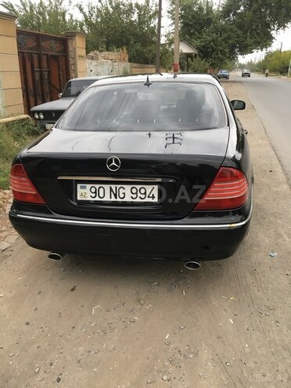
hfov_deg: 48.2
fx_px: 325
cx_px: 146
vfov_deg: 61.7
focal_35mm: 29
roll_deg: -1.9
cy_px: 194
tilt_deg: -22.4
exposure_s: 1/33
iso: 40
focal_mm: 4.15
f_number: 2.2
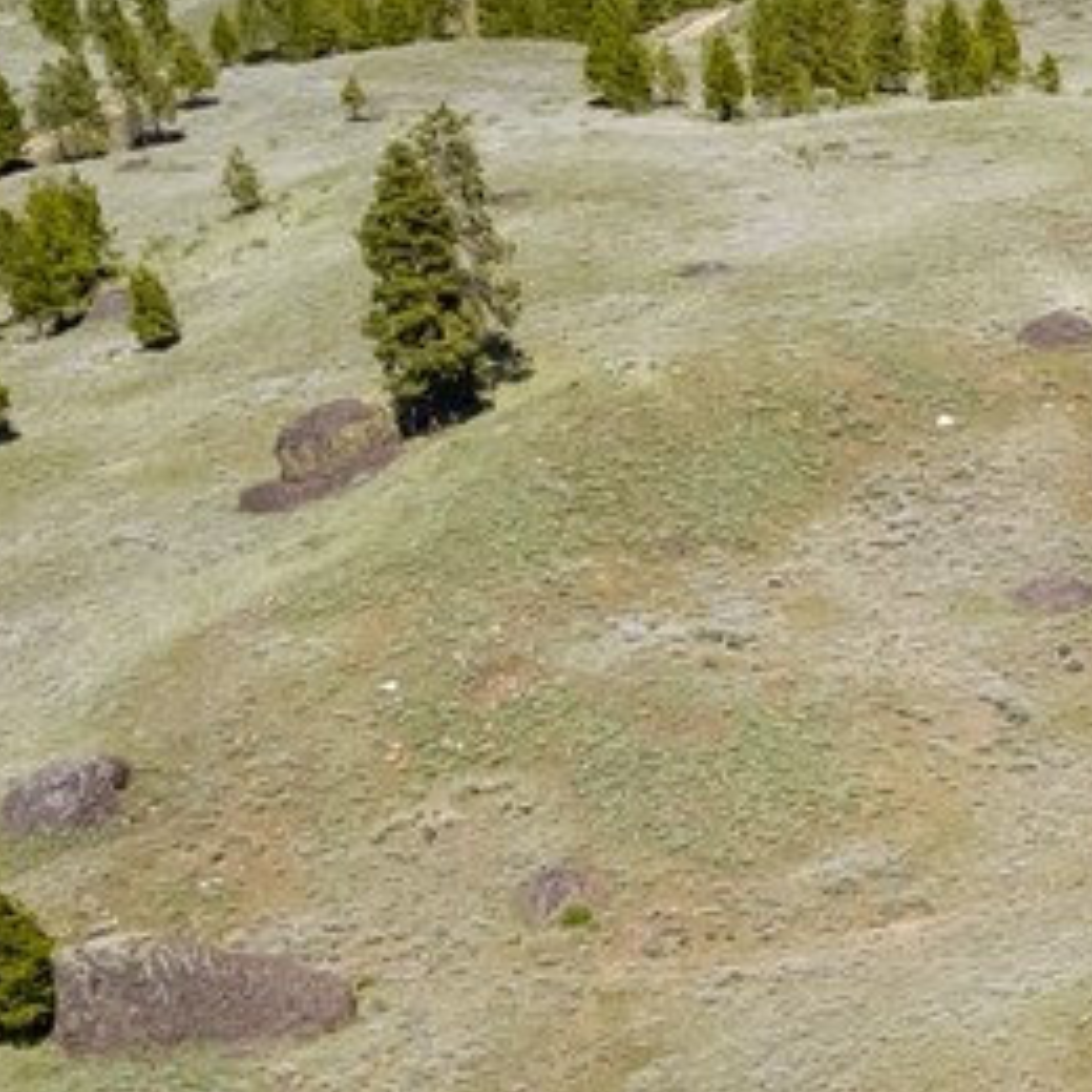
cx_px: 2190
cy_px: 676
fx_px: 4354
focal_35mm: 122
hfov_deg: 12.5
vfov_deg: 14.3
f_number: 2.8
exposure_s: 1/2000
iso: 100
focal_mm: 8.38
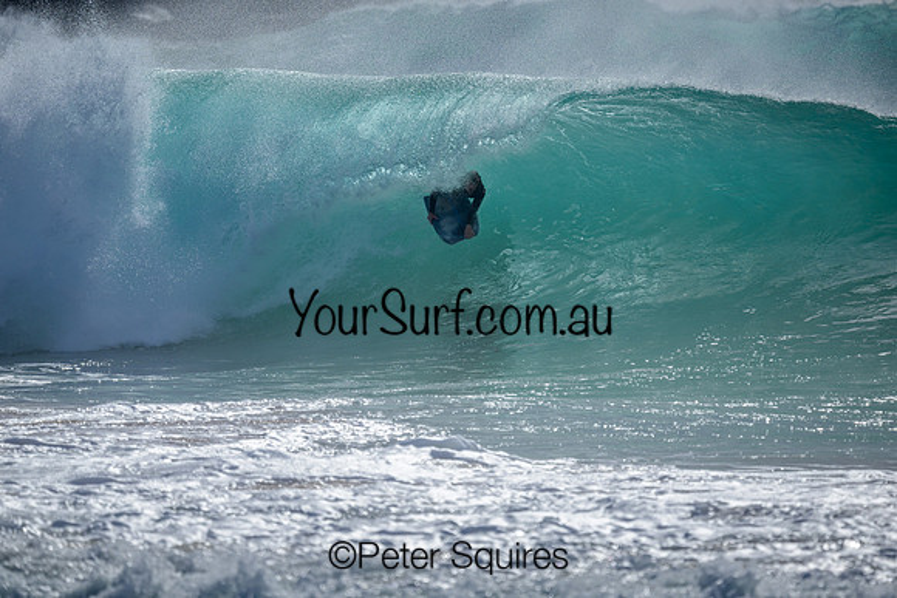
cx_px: 448
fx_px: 19937
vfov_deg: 1.7
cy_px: 299
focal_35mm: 800
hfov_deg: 2.6
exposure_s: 1/2000
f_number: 6.3
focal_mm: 800
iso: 125
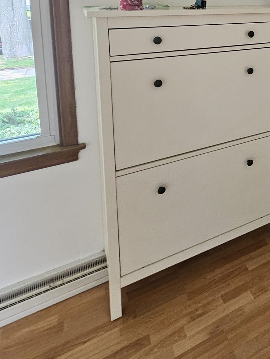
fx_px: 302
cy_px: 27
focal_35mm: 29
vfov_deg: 53.0
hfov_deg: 39.8
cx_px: 294
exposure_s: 1/40
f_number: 2.2
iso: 320
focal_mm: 2.2
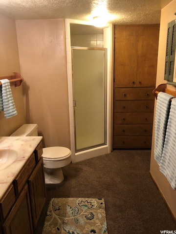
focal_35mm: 28
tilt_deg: -13.1
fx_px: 190
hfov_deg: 49.7
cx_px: 88
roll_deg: +2.5
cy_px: 117
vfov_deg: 63.4
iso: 80
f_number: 1.8
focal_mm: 3.99
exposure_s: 1/15
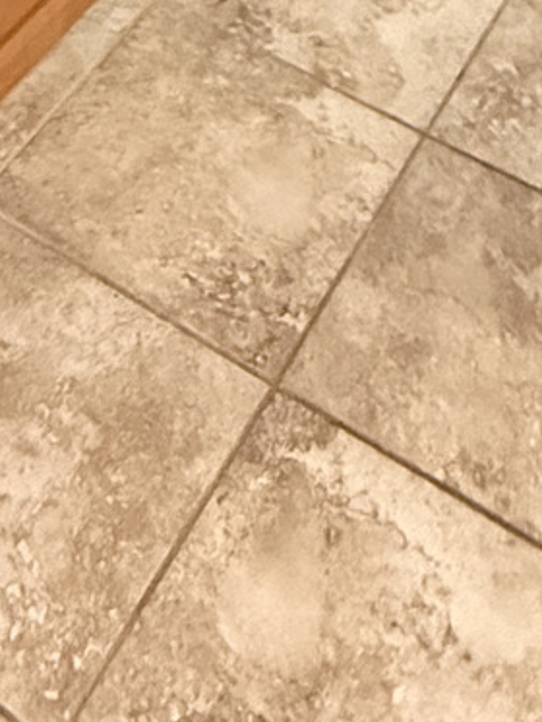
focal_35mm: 81
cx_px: 145
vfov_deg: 16.1
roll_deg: -1.5
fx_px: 1690
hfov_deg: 18.1
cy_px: -867
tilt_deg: -11.4
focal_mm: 2.22
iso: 1250
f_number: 2.2
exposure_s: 1/40
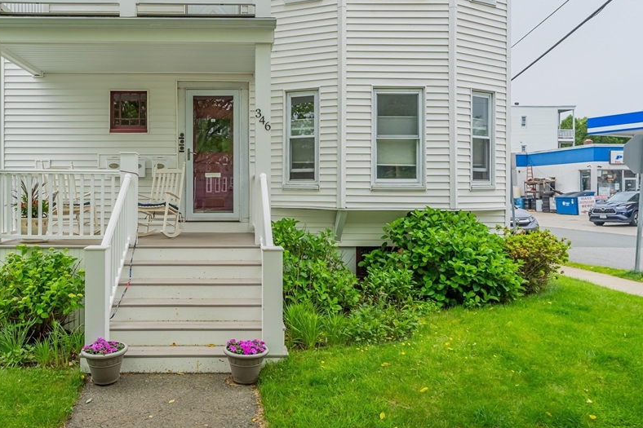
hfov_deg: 68.2
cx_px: 238
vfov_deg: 49.5
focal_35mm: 26
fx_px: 464
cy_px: 192
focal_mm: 20
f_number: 4
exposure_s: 1/8000
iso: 800
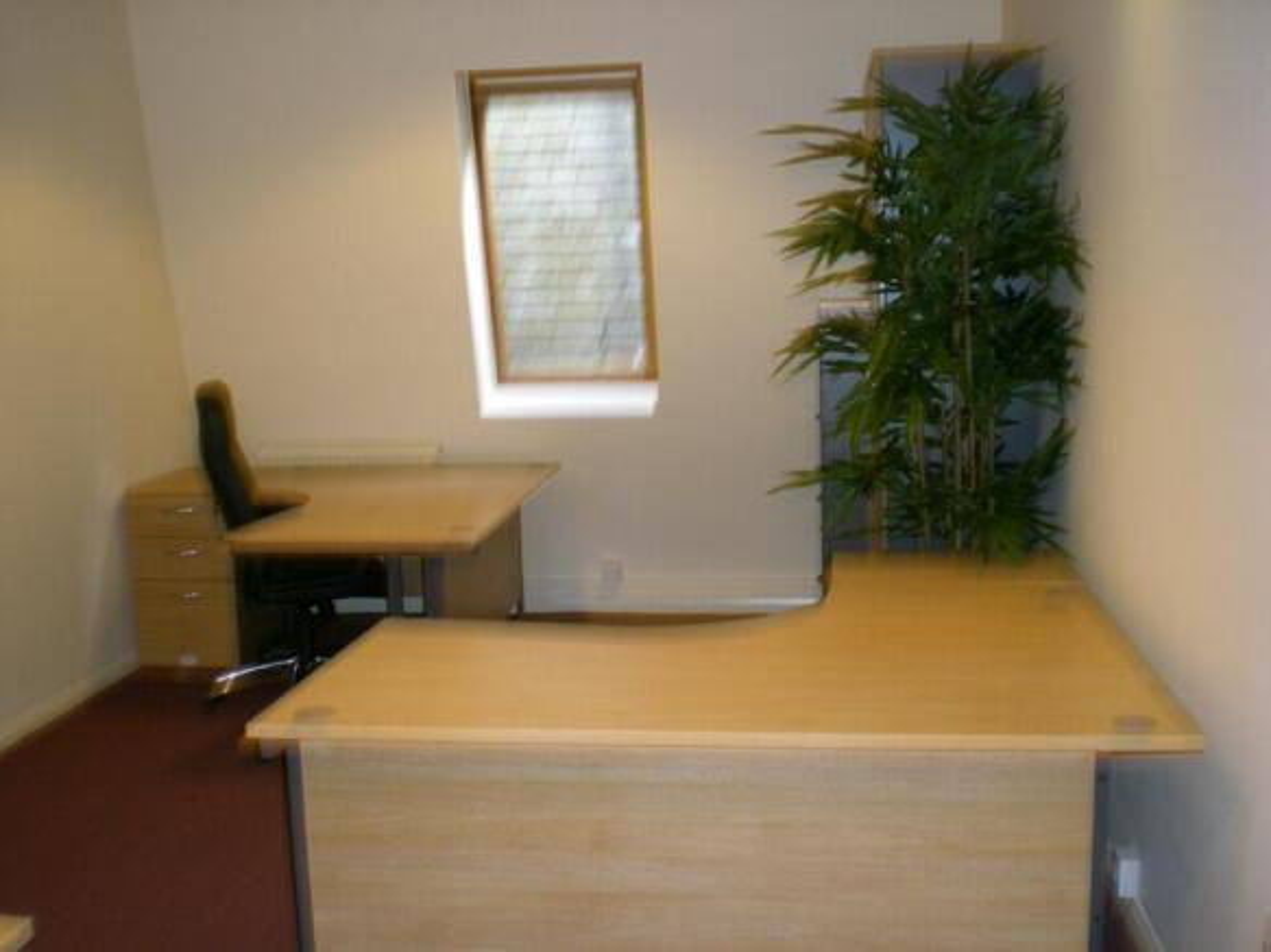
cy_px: 476
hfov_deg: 49.0
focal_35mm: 38
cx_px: 636
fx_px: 1395
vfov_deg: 37.7
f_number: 3.1
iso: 134
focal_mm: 6.3
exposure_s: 1/30
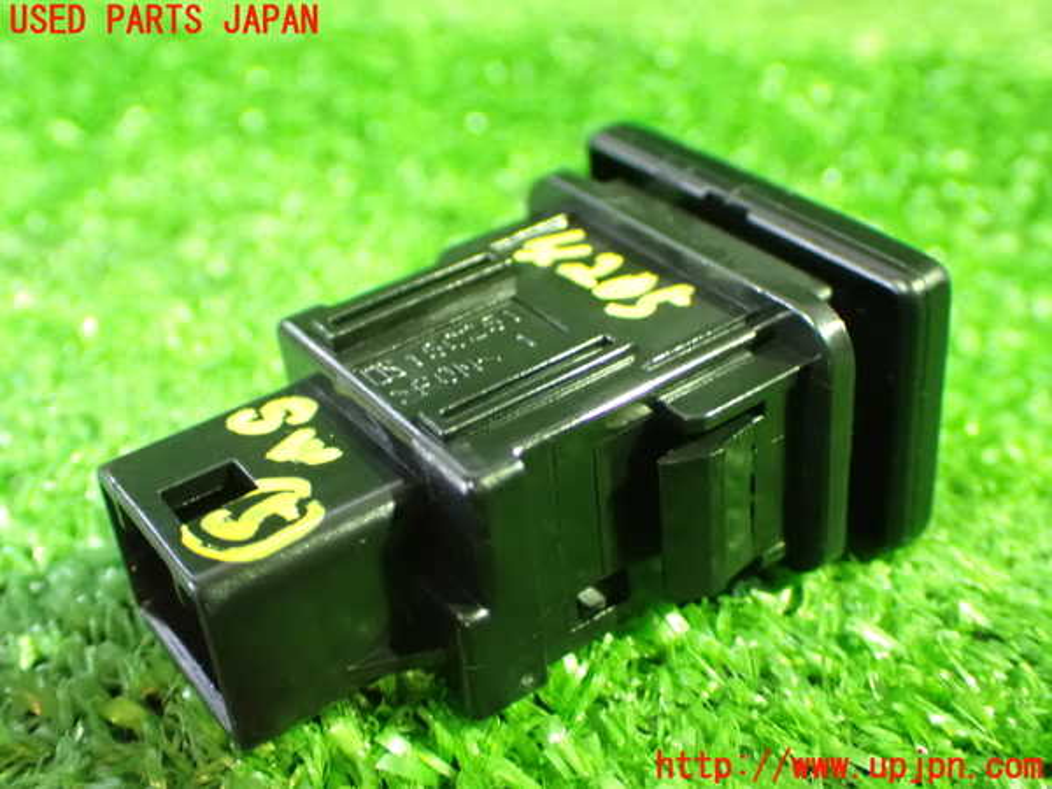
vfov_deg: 32.9
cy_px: 394
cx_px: 526
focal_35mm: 44
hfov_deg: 42.9
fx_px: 1337
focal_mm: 7.84
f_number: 2.9
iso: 1600
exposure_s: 1/15
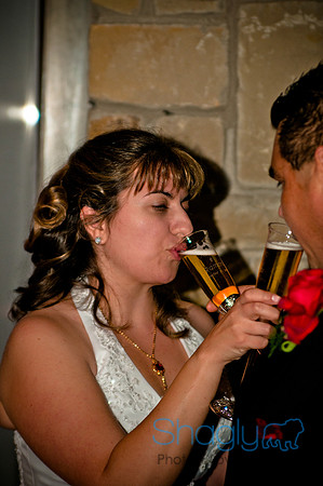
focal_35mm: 112
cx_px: 162
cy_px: 243
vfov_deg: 18.2
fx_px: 1517
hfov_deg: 12.2
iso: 400
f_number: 3.2
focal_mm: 75
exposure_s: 1/200
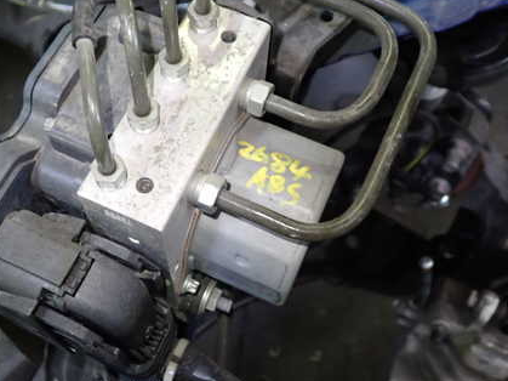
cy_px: 172
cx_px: 222
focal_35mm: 43
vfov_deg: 33.6
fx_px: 631
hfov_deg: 43.8
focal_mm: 5.4
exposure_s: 1/30
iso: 400
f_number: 2.3
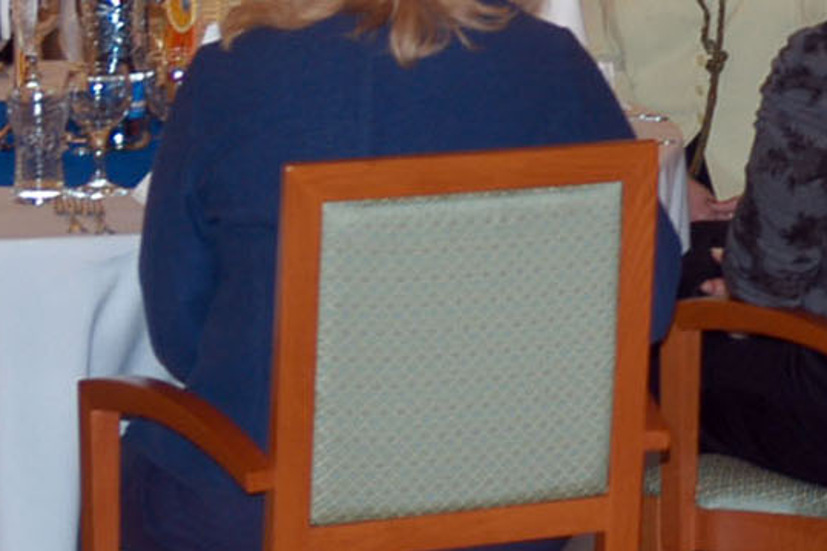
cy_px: -196
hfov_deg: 9.6
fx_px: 4759
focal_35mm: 207
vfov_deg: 6.6
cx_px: 1321
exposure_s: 1/125
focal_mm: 31
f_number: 2.8
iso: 200
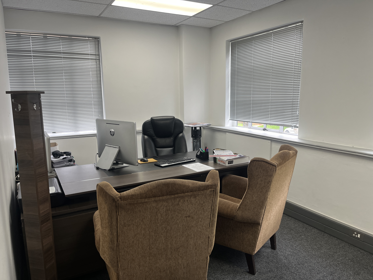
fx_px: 280
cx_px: 186
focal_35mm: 26
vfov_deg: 53.1
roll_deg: +1.2
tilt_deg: -11.4
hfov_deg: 67.3
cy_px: 140
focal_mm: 5.1
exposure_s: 1/100
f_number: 1.6
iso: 80
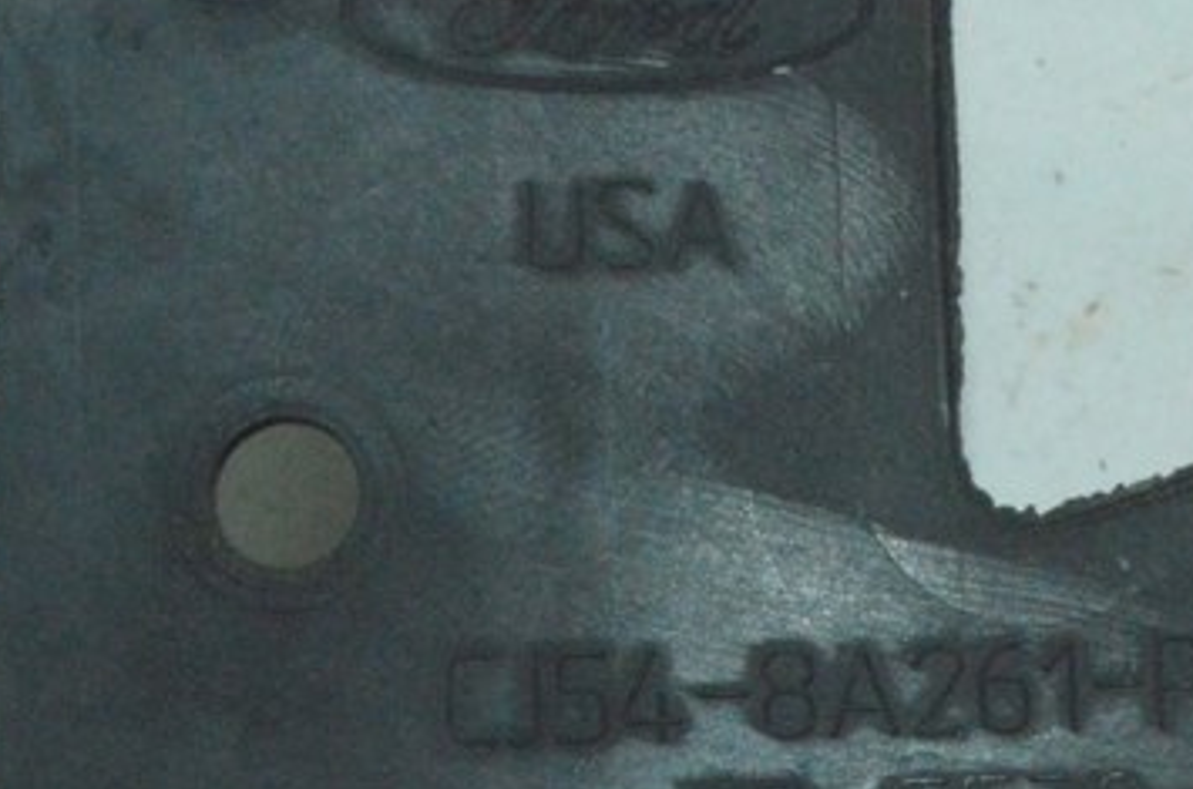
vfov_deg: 9.1
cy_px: 683
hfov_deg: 13.8
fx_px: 4923
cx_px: 921
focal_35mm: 149
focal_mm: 55
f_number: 36
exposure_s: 1/100
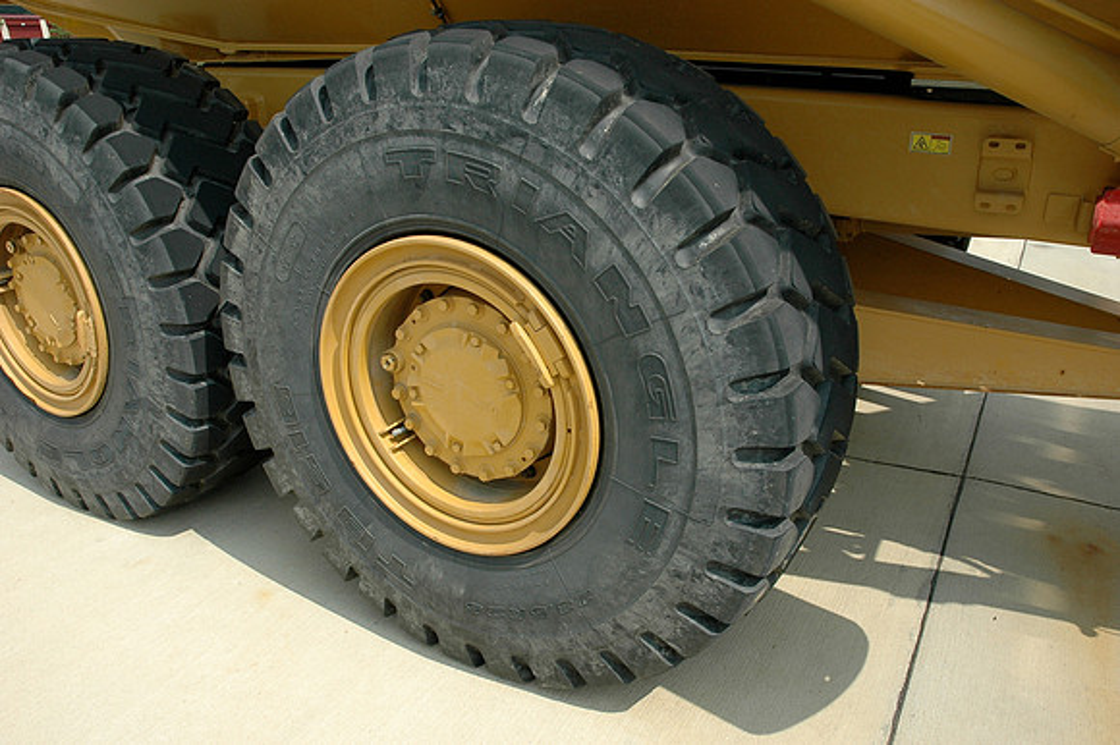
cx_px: 560
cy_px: 372
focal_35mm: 27
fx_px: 839
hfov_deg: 67.4
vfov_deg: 47.9
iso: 400
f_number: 10
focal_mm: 18
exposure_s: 1/400
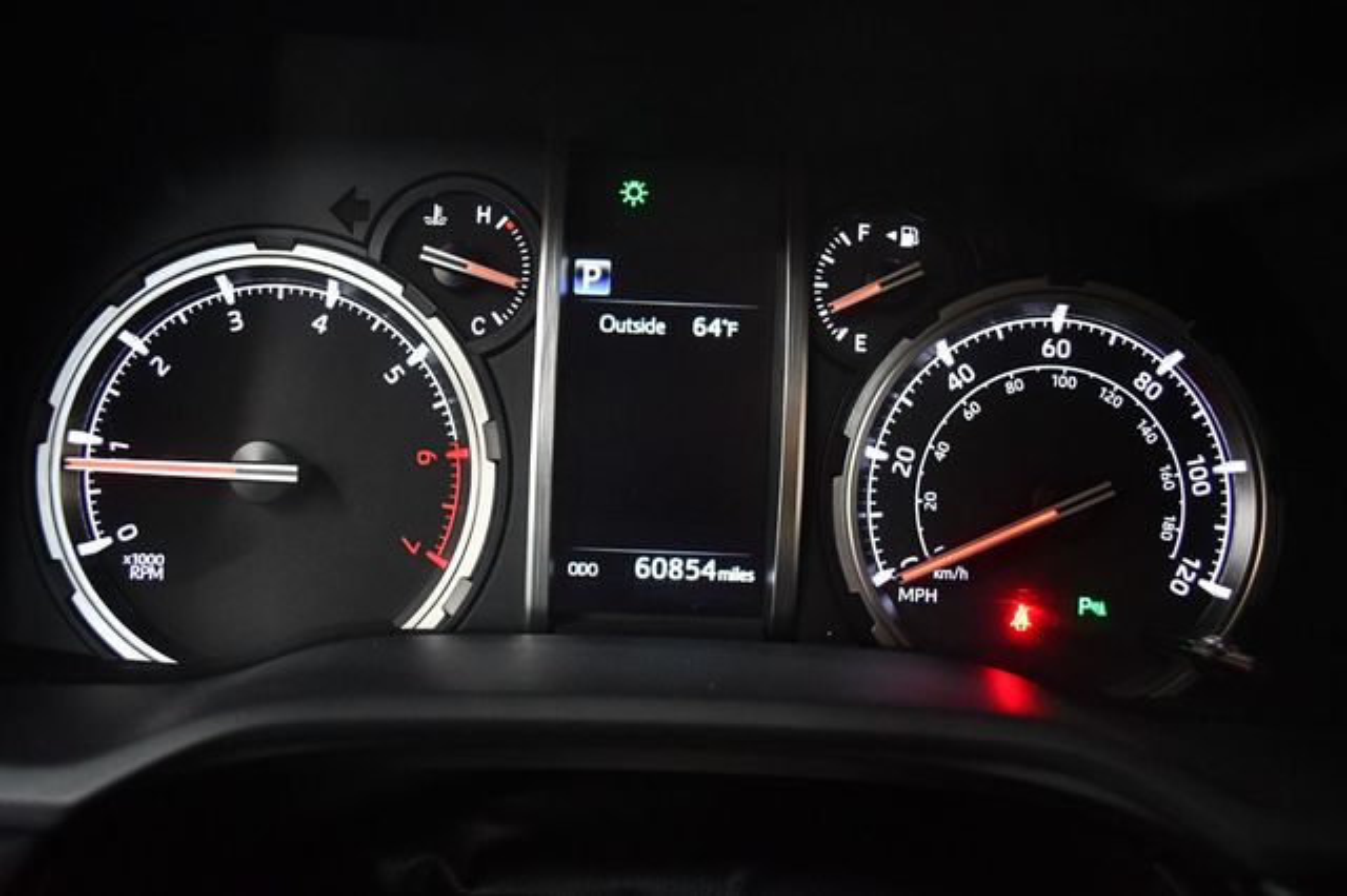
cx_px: 674
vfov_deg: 43.6
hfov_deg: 62.0
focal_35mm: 30
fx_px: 1122
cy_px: 448
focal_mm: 20
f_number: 3.8
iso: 5600
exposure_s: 1/60
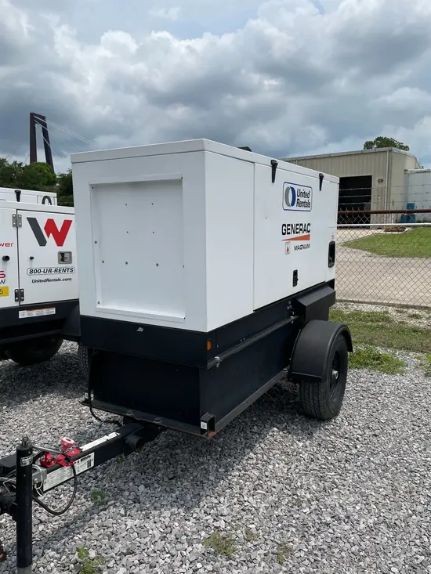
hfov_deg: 53.1
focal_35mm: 26
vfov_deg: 67.3
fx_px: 432
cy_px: 287
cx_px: 216
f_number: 1.6
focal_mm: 4.2
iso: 50
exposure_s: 1/9804
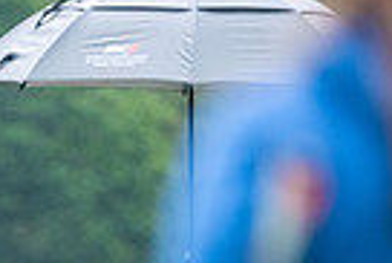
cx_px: -142
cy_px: 535
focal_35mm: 1735
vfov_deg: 0.8
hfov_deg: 1.2
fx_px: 18912
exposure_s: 1/1600
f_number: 4.5
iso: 320
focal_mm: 300
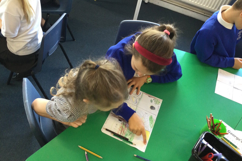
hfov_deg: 57.2
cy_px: 73
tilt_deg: -50.1
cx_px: 124
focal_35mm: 33
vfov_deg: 39.9
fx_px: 222
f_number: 2.4
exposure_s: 1/33
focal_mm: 3.3
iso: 80
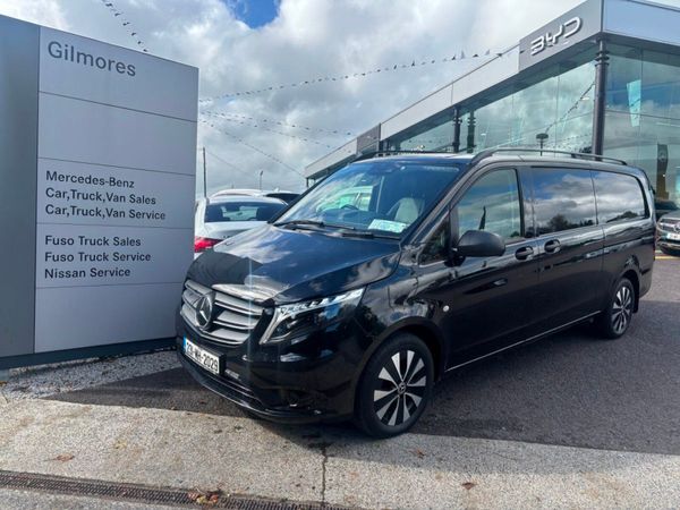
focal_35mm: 26
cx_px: 340
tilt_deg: -2.0
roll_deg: -1.7
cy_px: 255
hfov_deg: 67.3
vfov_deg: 53.1
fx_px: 511
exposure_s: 1/1667
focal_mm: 5.96
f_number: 1.6
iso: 50
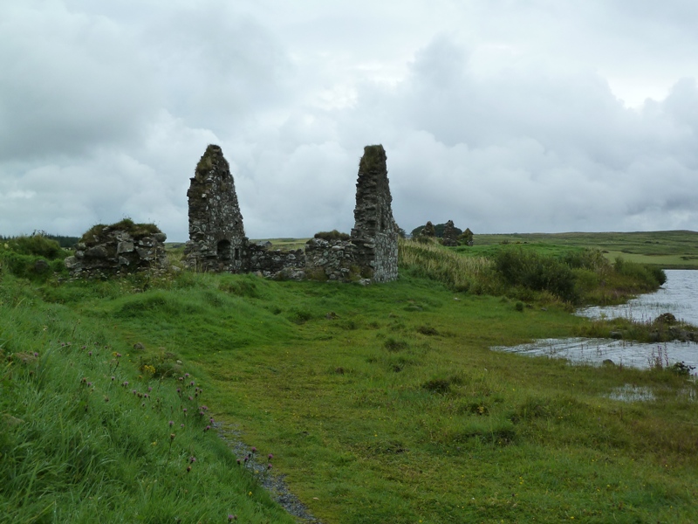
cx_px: 349
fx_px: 847
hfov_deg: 44.8
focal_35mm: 42
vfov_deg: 34.3
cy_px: 262
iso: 125
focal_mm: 6.9
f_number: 4
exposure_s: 1/320
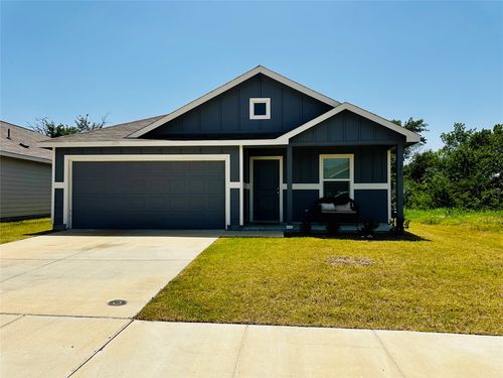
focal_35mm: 24
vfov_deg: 56.8
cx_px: 252
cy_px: 189
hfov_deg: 71.6
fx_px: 349
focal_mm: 6.86
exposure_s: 1/7042
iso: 80
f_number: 1.78
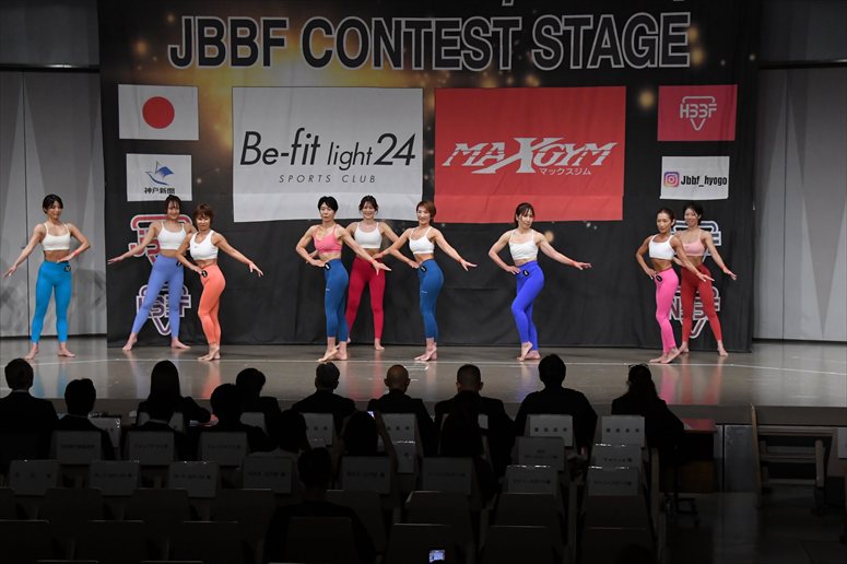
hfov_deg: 26.0
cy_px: 282
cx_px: 424
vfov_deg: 17.5
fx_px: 1834
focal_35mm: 78
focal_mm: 52
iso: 3200
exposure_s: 1/400
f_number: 5.6
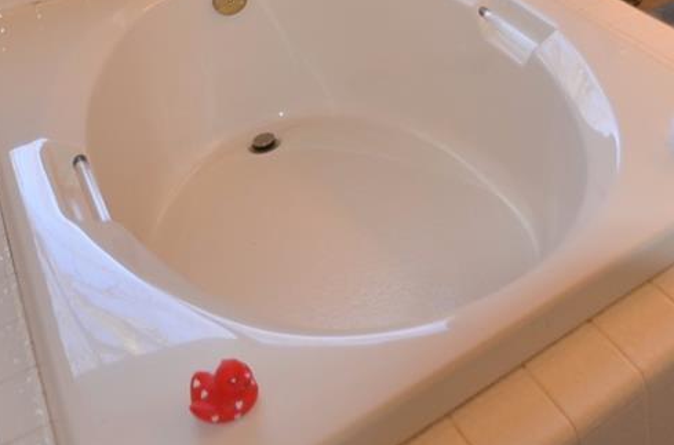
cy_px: -212
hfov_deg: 39.2
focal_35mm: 46
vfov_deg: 23.6
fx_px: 859
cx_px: 629
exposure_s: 1/80
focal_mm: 10
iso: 200
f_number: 3.5
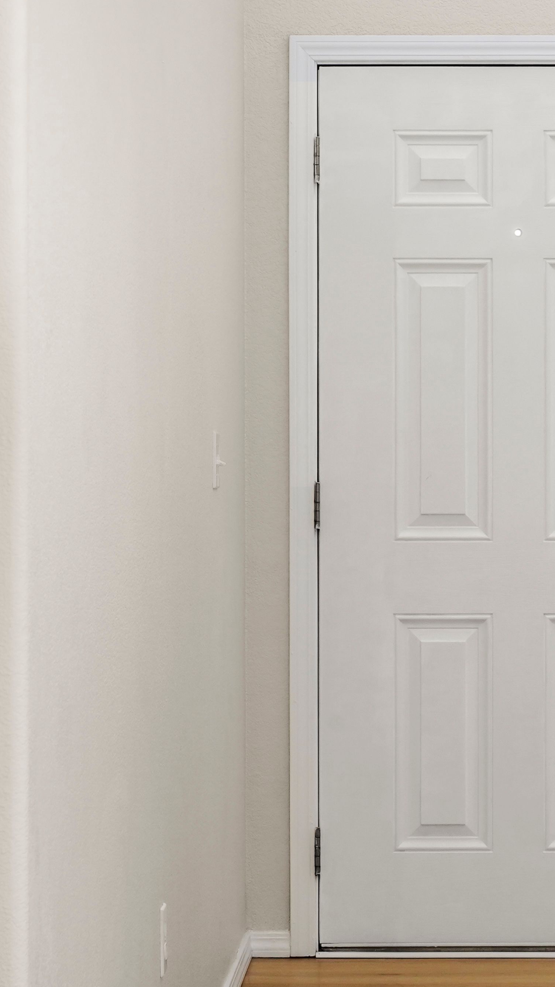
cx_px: 537
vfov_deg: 15.2
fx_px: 3689
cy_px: 474
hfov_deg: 8.6
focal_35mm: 141
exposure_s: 1/15
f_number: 11
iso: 640
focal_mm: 60
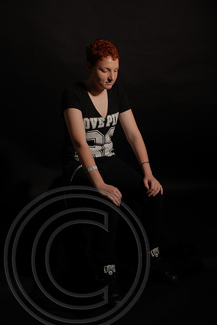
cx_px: 108
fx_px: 433
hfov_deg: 28.1
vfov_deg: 41.1
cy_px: 162
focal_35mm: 48
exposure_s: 1/125
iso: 100
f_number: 5.6
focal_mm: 32
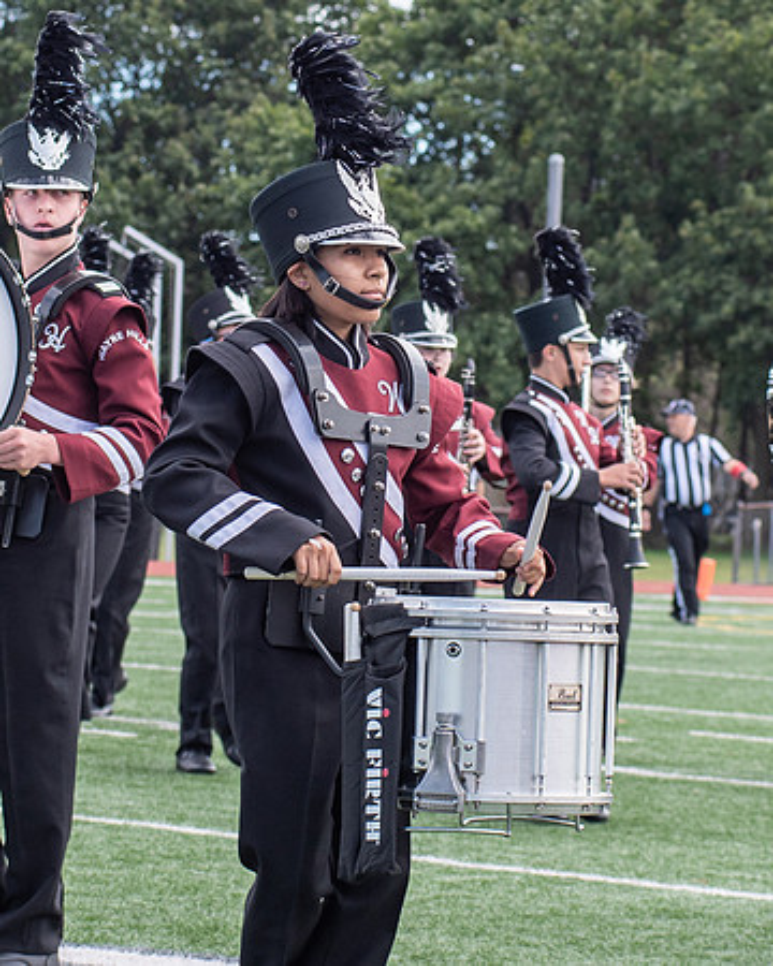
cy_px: 163
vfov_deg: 9.1
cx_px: 358
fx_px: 6043
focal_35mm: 211
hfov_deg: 7.3
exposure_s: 1/640
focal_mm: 80
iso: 200
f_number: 5.6
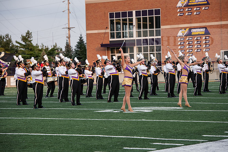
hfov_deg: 15.2
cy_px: 76
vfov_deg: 10.2
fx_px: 855
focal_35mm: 135
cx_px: 114
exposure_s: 1/400
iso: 640
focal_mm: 135
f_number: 6.3
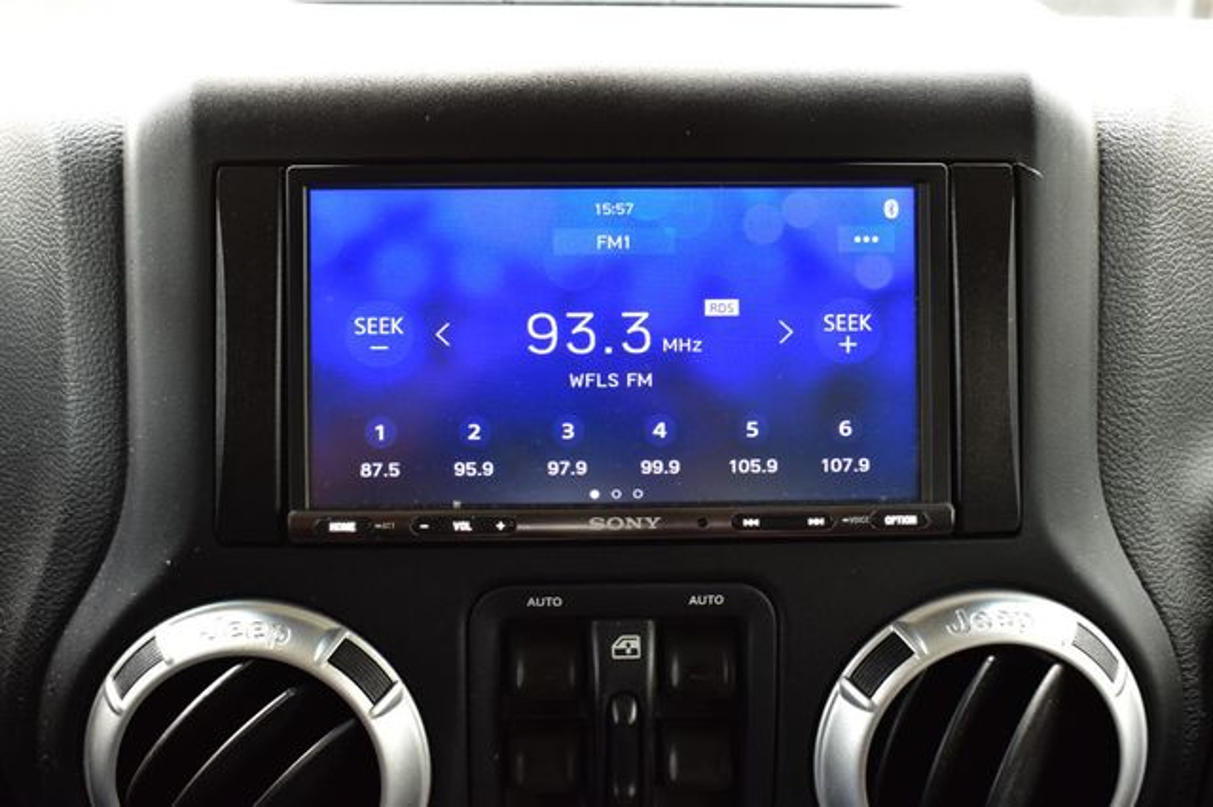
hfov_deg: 42.3
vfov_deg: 28.9
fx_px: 1566
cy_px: 404
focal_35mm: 46
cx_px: 606
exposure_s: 1/20
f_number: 6.3
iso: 400
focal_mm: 31
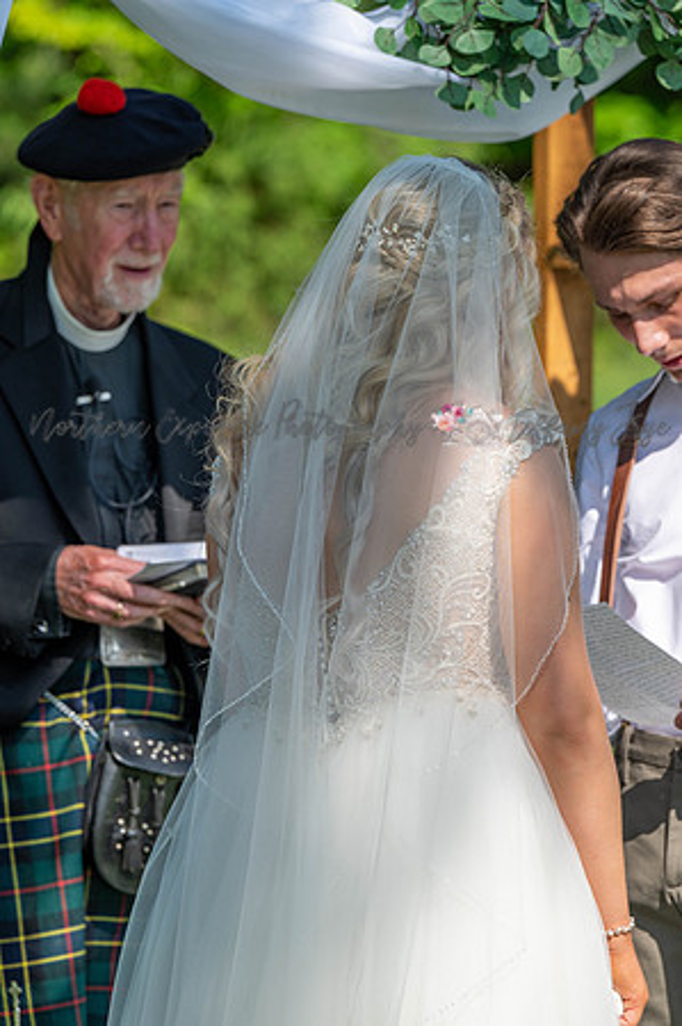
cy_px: 513
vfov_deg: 10.3
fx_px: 5696
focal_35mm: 200
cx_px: 341
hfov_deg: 6.9
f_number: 5.6
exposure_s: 1/500
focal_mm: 200
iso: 100
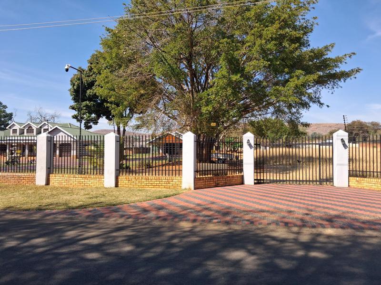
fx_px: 297
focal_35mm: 27
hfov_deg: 65.3
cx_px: 190
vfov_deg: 51.4
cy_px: 142
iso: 25
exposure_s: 1/365
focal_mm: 4
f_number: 1.8
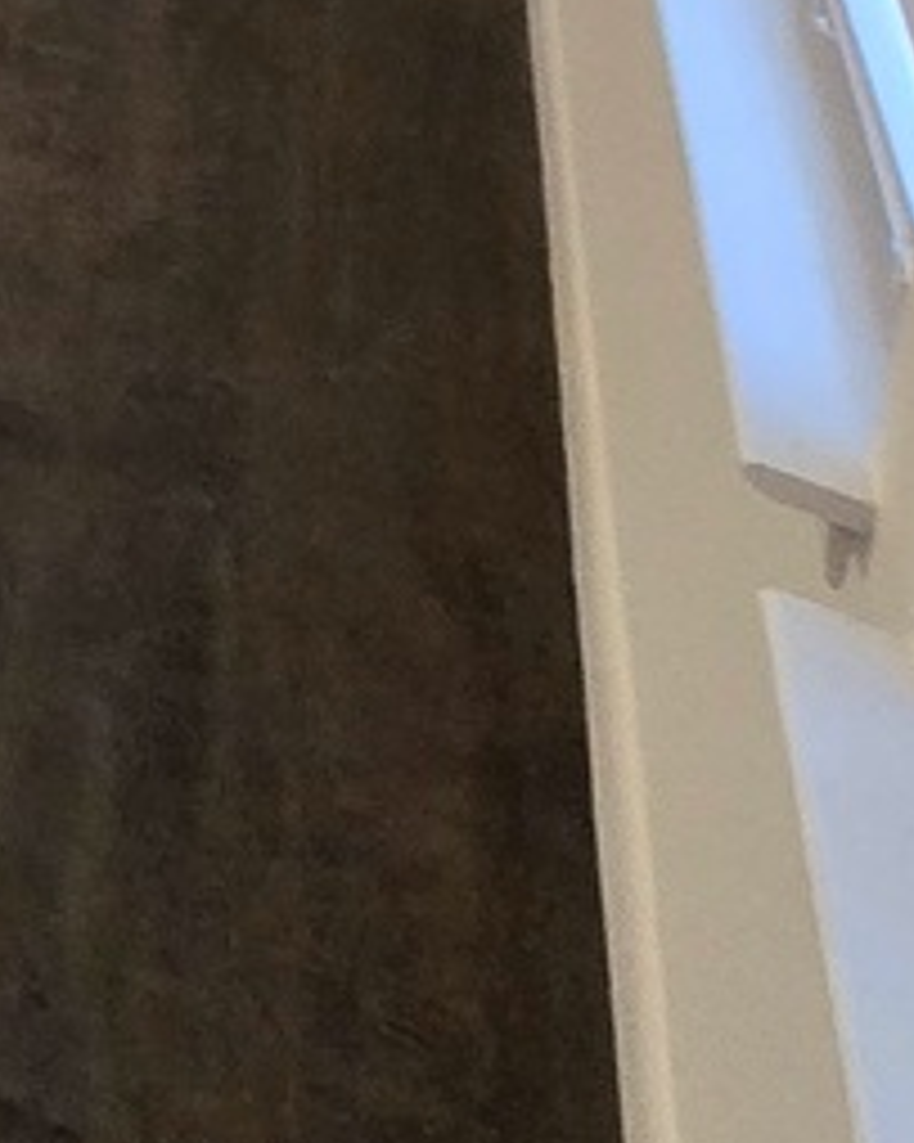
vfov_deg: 20.5
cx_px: -1670
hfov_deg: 12.3
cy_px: -788
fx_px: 2436
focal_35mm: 72
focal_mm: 2.2
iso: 400
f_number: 2.2
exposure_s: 1/60
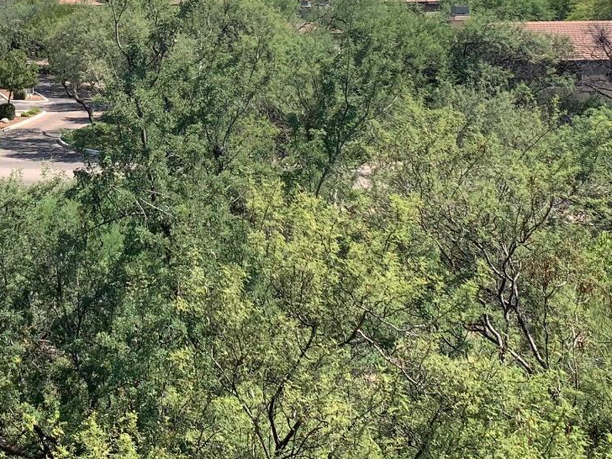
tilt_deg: -0.4
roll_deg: +0.8
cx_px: 117
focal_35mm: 72
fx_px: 1273
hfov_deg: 26.5
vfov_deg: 20.0
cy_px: 35
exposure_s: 1/1916
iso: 25
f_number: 1.8
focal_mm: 4.25
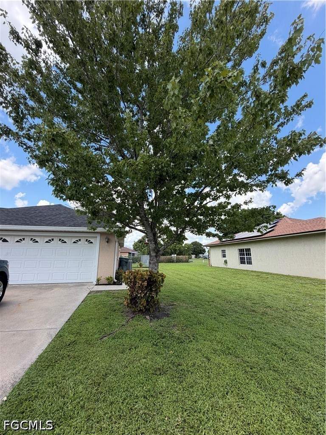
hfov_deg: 85.7
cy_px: 218
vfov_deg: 102.1
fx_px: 176
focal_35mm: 14
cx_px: 163
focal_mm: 2.22
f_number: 2.2
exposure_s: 1/502
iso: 50
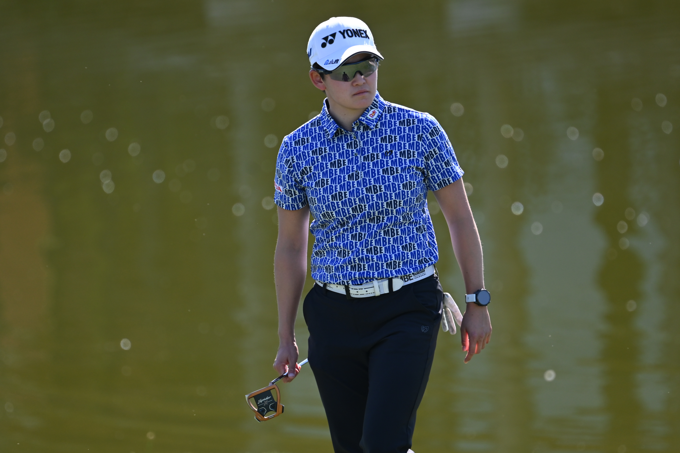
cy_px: 226
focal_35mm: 600
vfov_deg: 2.3
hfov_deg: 3.4
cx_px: 340
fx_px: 11332
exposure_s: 1/640
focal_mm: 400
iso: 320
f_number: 5.6
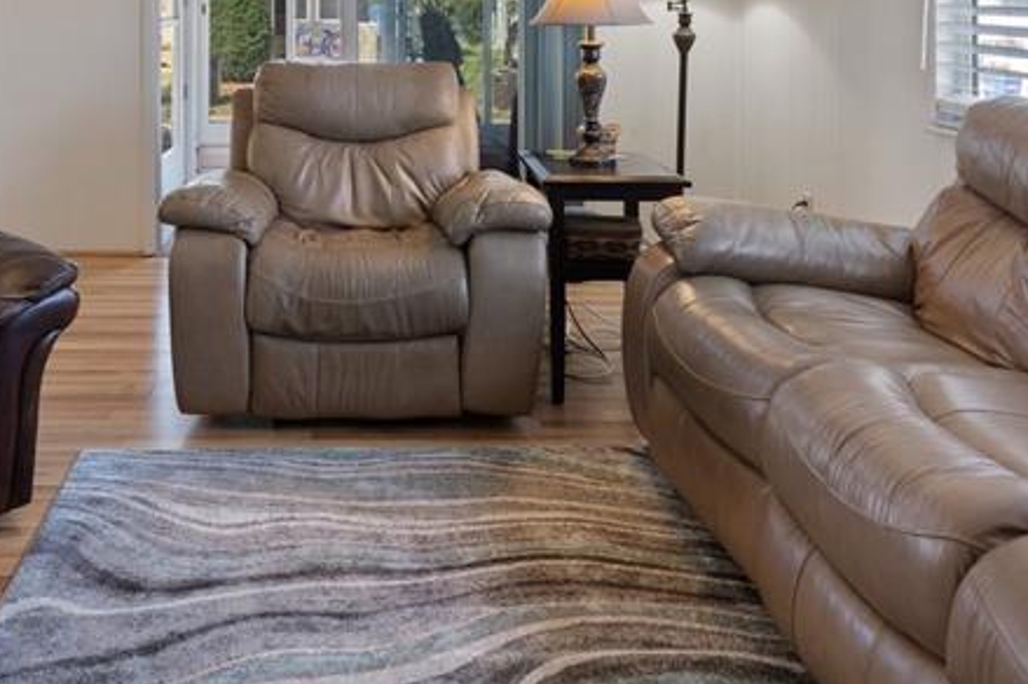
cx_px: 321
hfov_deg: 53.1
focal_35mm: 35
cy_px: -9
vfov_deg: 34.2
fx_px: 999
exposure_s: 1/2.5
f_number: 8
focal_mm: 10
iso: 250
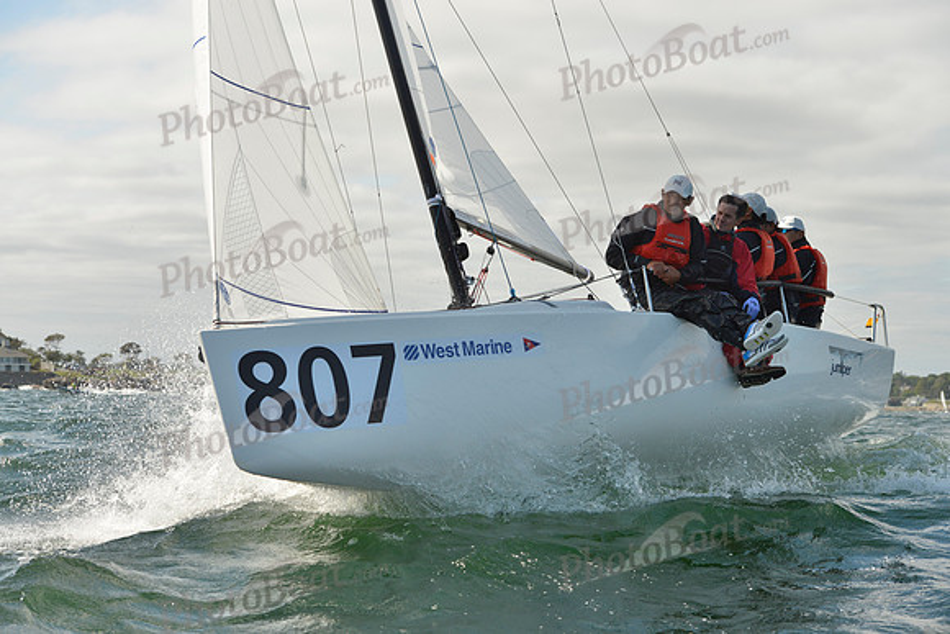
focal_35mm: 80
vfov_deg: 17.1
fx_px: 2112
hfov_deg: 25.4
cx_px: 475
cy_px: 317
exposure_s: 1/1600
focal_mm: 80
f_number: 7.1
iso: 400
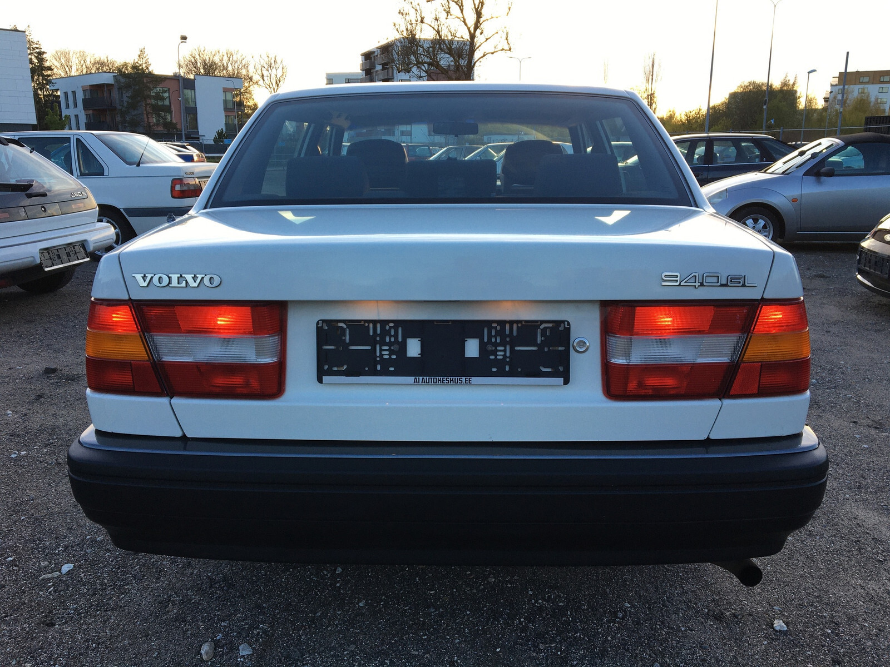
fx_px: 746
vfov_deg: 48.2
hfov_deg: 61.7
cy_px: 334
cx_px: 445
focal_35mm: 29
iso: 25
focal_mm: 4.15
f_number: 2.2
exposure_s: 1/127
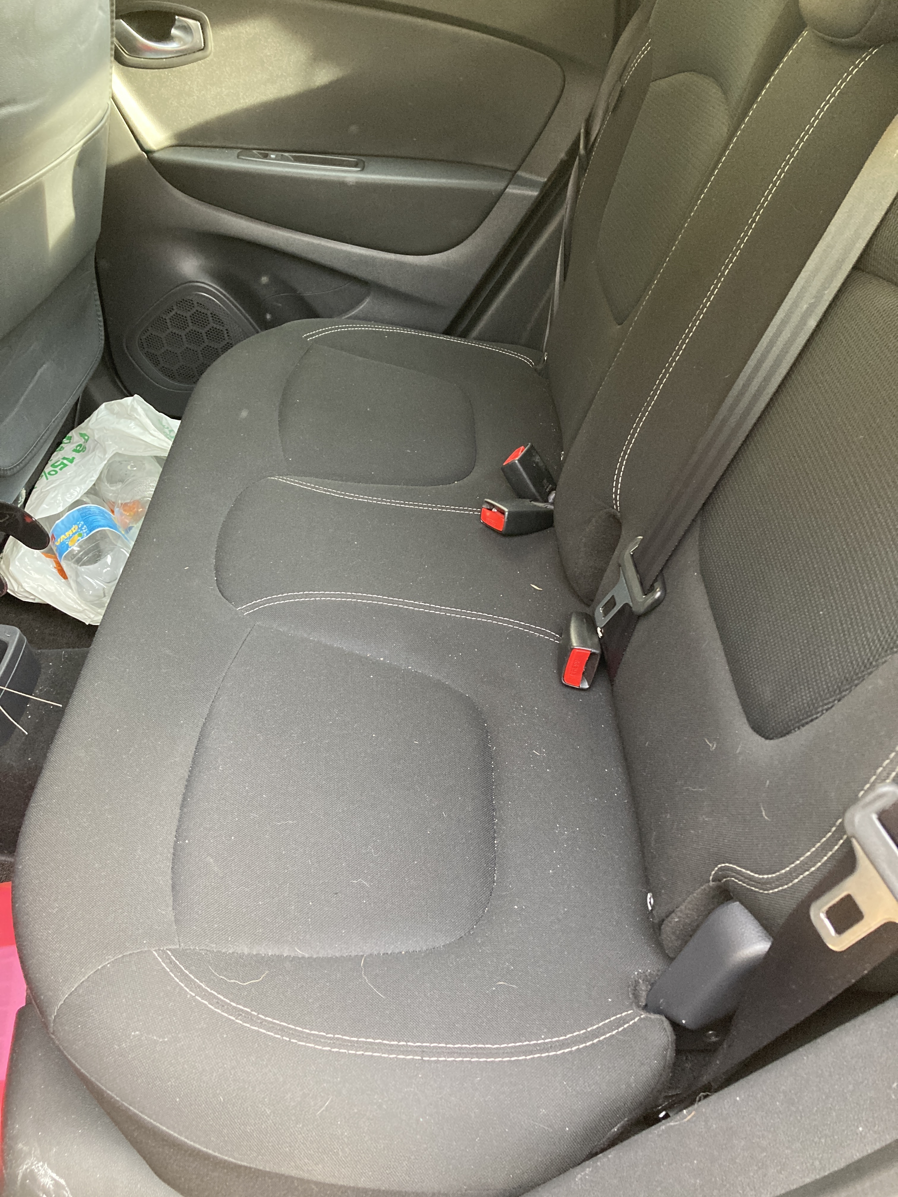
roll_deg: +0.6
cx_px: 449
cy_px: 598
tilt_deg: -39.6
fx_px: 968
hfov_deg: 49.7
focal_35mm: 28
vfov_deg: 63.4
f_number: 1.8
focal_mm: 3.99
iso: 320
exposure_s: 1/60
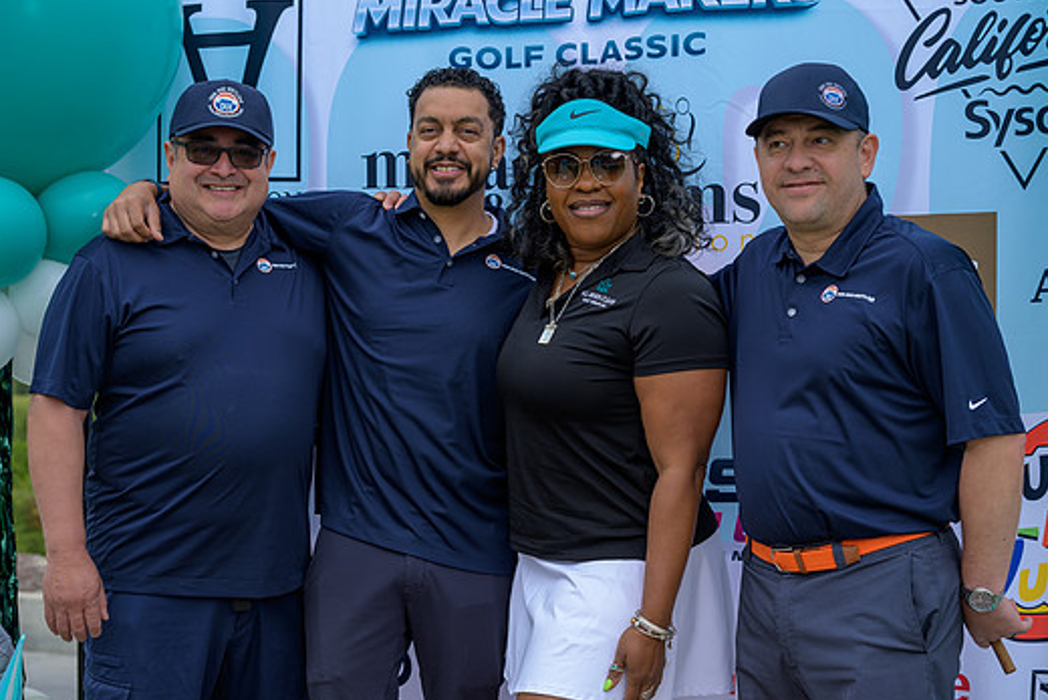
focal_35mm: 58
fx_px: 1689
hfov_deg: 34.5
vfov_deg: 23.4
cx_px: 522
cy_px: 376
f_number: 4
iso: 125
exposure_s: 1/200
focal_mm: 52
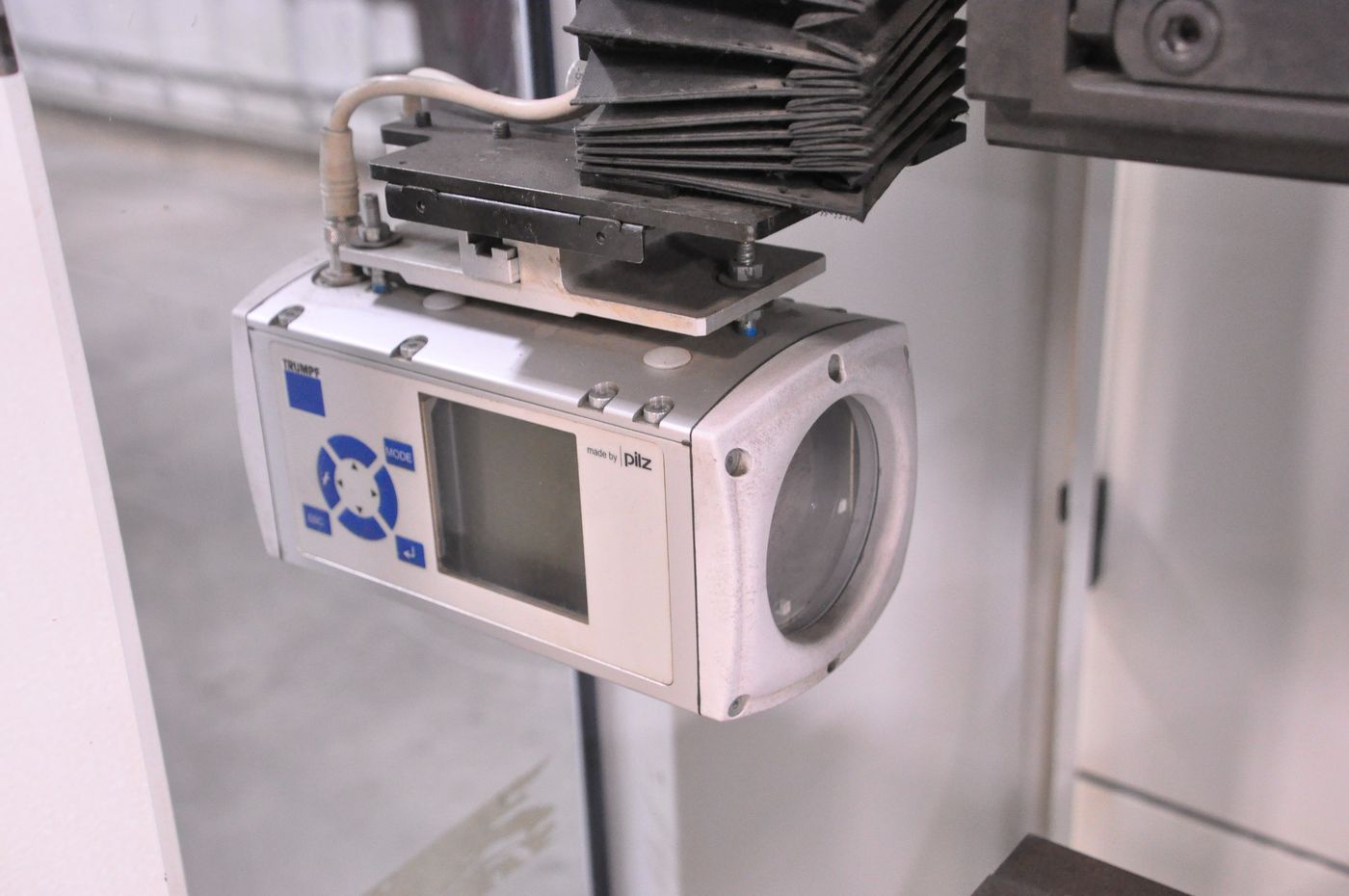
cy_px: 448
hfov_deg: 43.6
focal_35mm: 45
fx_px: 1684
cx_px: 674
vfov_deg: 29.8
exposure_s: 1/30
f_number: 5.6
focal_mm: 30
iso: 3200
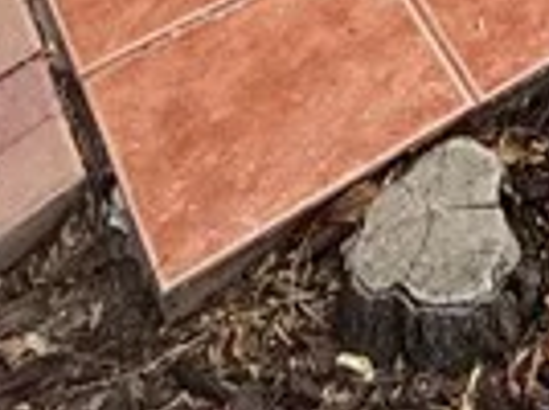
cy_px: -1156
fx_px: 1694
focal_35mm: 107
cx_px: 1123
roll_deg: -1.1
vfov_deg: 8.4
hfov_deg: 14.8
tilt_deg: -4.3
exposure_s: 1/145
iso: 64
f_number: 2.2
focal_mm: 2.22
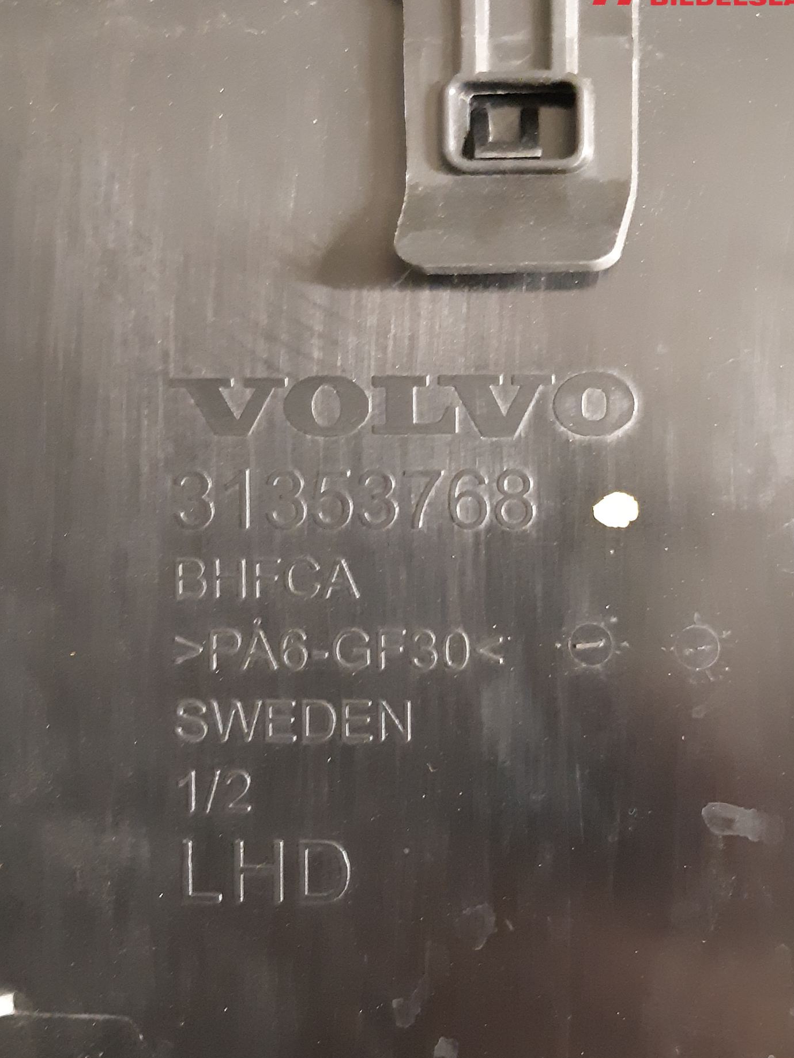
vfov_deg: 61.7
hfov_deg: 48.2
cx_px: 415
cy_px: 522
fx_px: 887
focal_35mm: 29
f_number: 1.7
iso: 640
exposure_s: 1/17
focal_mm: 3.93
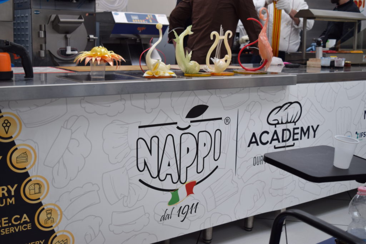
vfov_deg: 29.0
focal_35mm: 46
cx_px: 183
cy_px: 122
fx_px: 473
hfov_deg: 42.3
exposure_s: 1/160
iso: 400
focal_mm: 31
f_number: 4.2
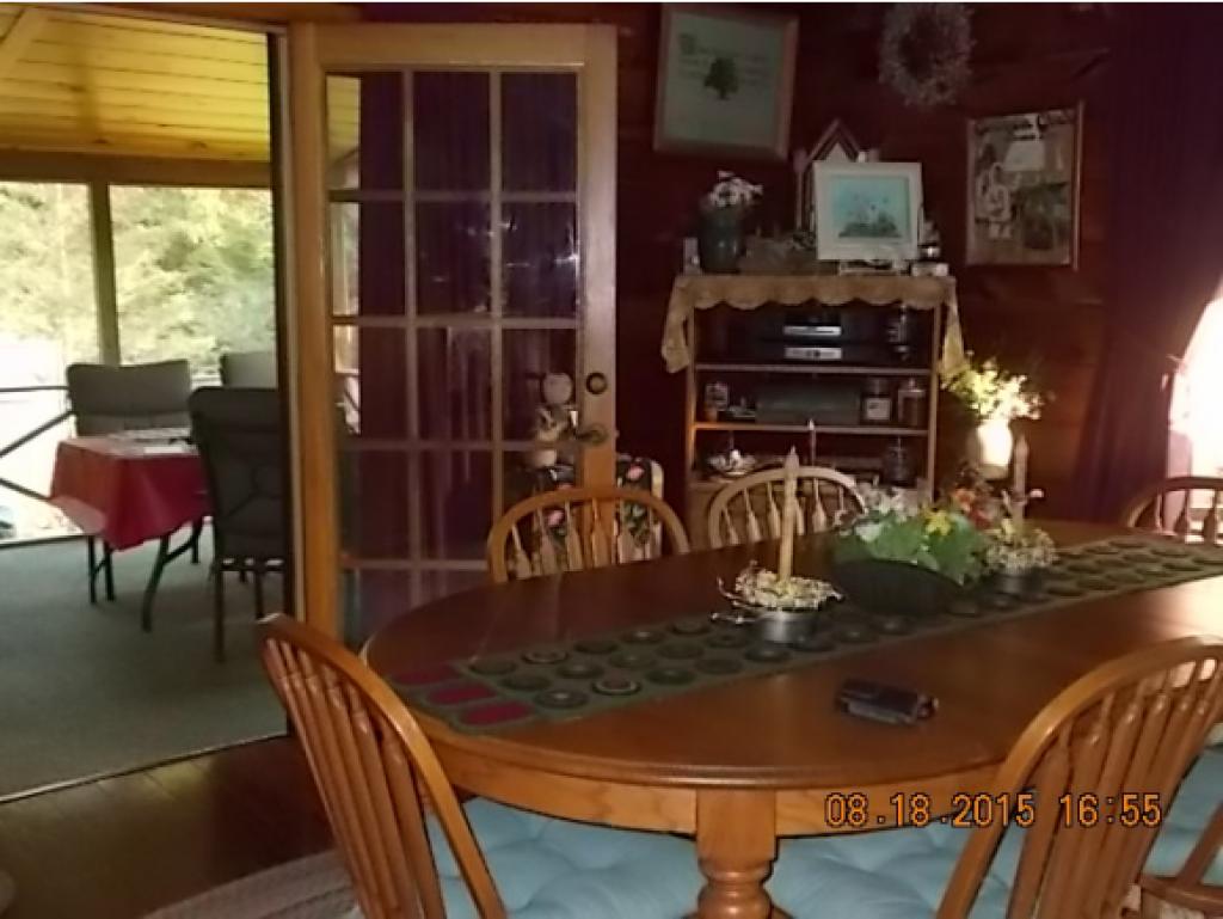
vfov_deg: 36.8
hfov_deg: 47.8
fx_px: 1379
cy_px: 460
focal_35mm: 39
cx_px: 612
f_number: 3.9
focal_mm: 6.9
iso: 320
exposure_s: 1/30
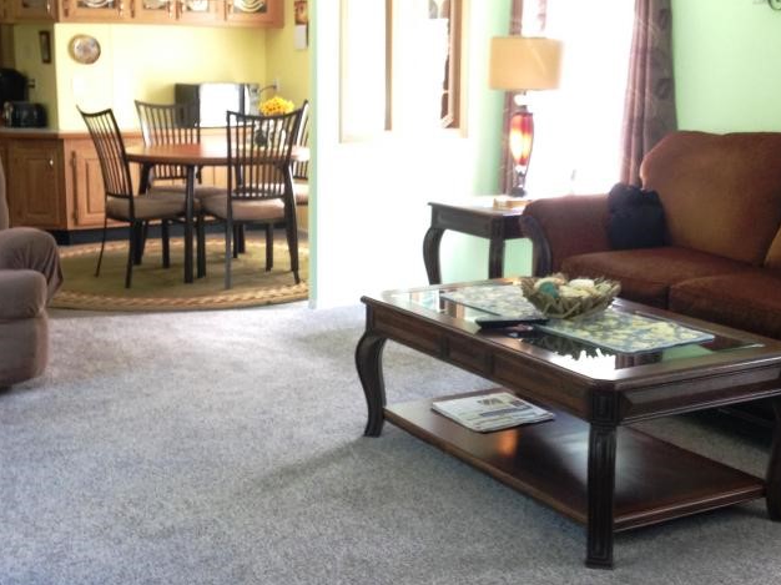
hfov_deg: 35.5
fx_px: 1218
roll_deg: -0.2
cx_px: 353
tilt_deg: -9.9
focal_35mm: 54
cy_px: 238
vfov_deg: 27.0
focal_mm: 4.12
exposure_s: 1/20
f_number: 2.4
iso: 125
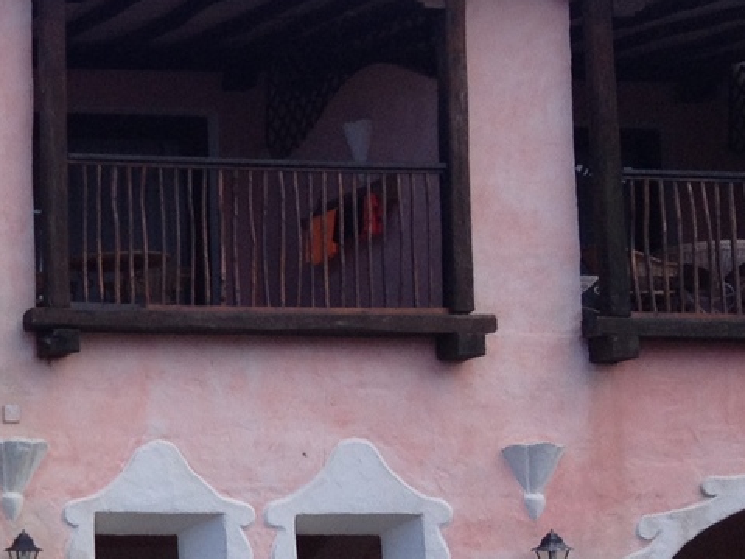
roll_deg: +0.5
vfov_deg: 12.5
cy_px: 596
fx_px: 2517
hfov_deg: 15.5
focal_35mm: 117
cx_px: -392
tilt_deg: +0.6
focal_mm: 4.28
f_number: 2.4
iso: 50
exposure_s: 1/717
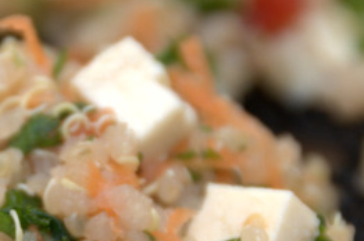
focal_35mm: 780
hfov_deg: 2.6
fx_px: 7877
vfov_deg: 1.8
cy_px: 231
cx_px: 33
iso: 200
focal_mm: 170
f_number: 5.6
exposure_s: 1/60
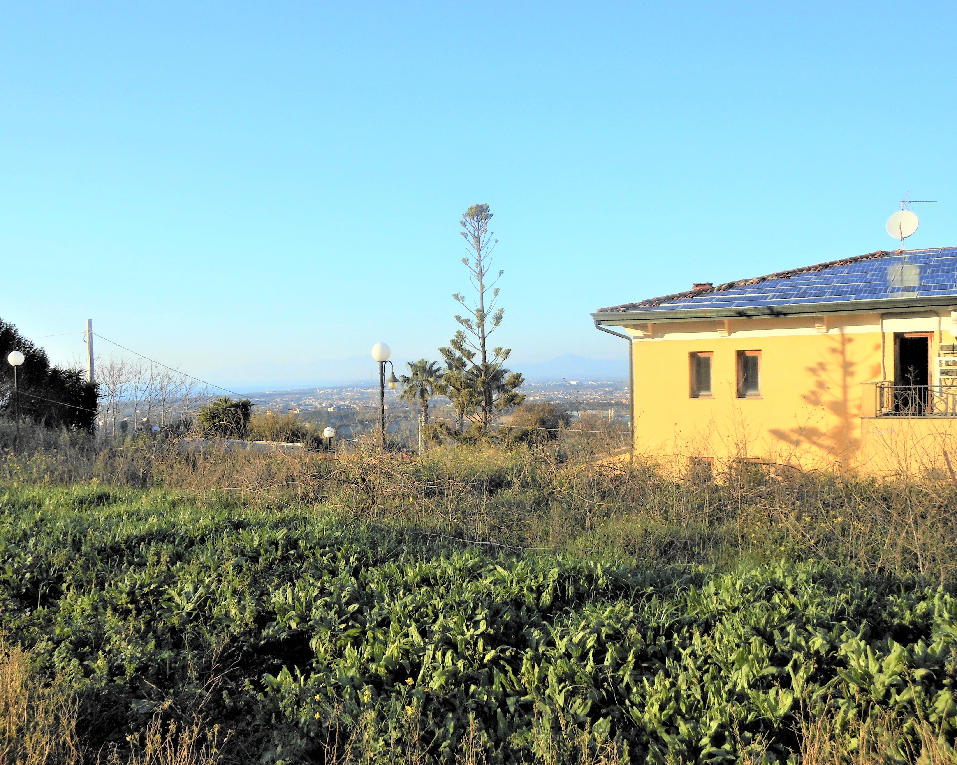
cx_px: 441
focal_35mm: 35
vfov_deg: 42.2
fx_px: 991
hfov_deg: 51.5
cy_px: 377
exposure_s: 1/640
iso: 80
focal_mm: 6
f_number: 3.5
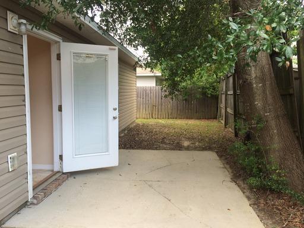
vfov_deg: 46.8
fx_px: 263
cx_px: 152
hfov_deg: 60.0
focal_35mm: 30
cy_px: 114
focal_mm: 4.12
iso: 32
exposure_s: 1/246
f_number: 2.2
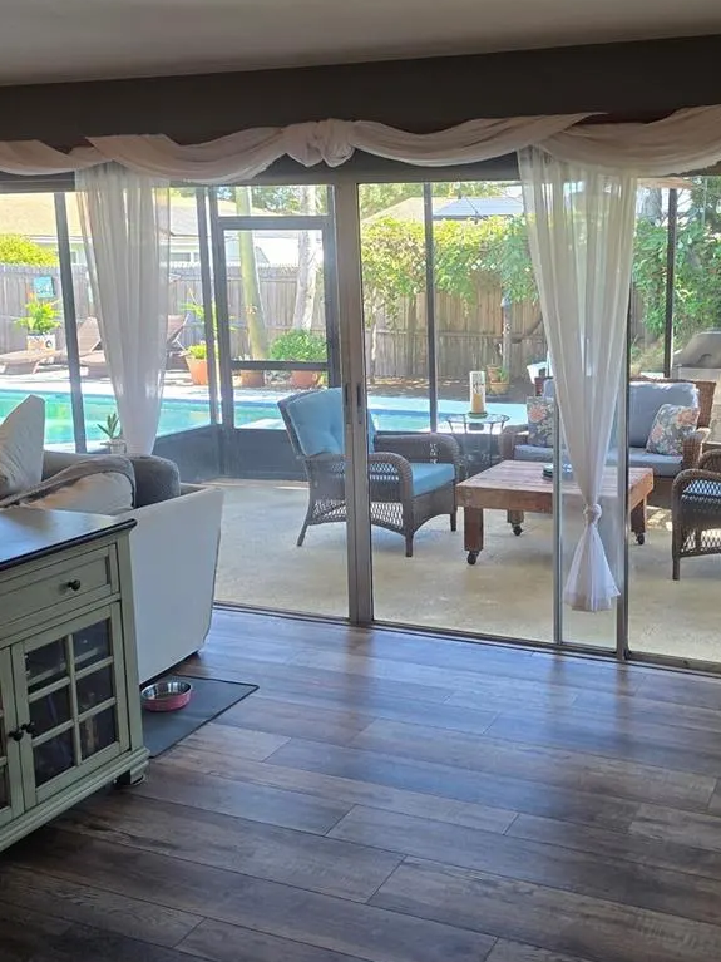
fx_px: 1000
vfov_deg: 51.2
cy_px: 424
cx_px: 544
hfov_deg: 38.6
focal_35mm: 36
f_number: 1.7
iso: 80
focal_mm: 6.3
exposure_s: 1/120
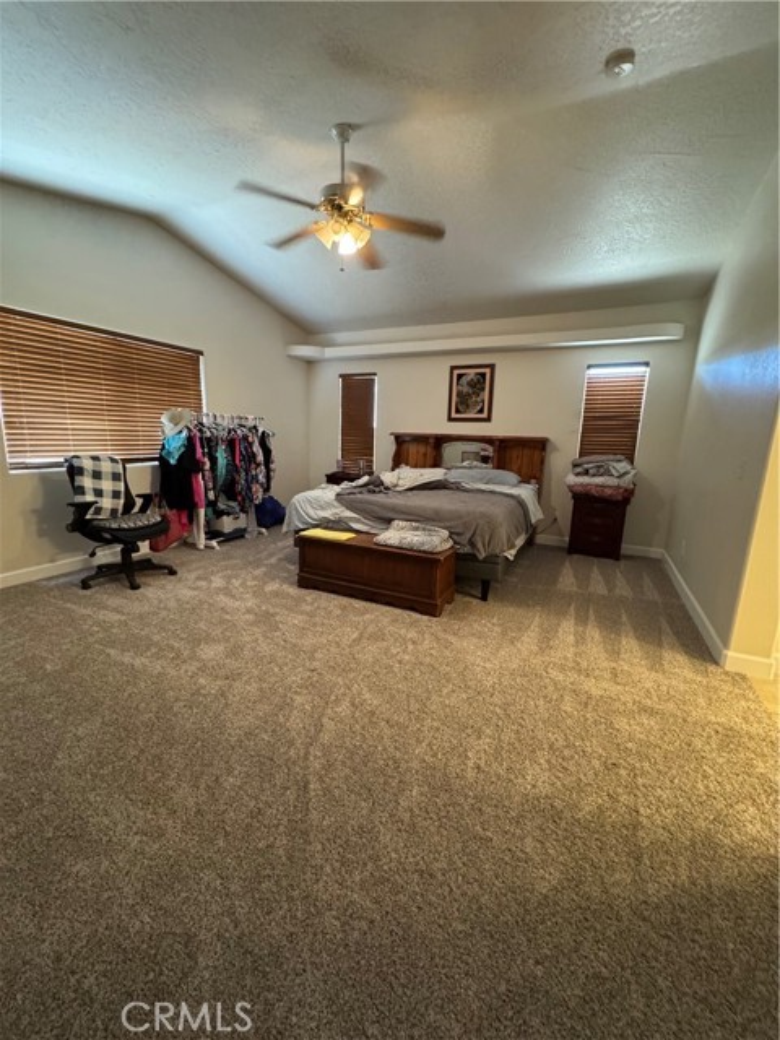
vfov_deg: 102.1
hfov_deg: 85.7
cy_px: 520
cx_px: 390
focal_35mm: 14
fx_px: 421
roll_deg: -1.2
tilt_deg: -11.4
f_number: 2.2
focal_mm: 2.22
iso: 1250
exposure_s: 1/60
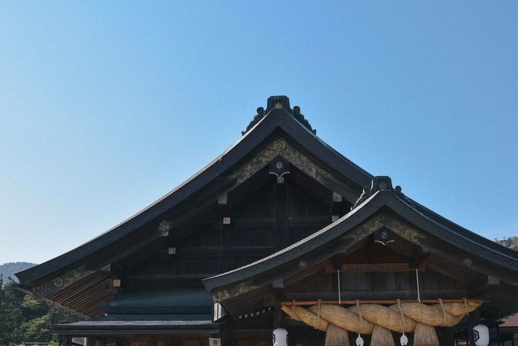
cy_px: 264
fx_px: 533
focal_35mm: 37
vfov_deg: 35.1
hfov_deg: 51.8
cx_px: 277
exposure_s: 1/640
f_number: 11
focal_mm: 24
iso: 560
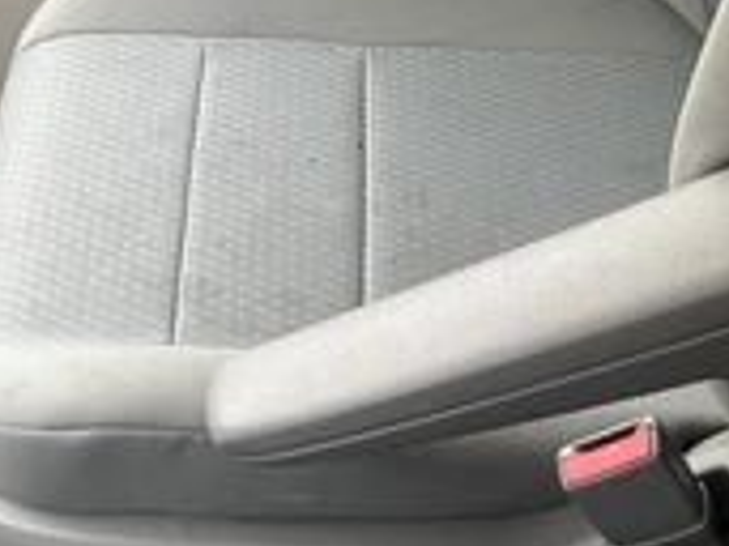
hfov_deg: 26.6
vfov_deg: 20.5
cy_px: 619
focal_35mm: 68
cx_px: -47
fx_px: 1431
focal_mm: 3
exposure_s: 1/122
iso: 40
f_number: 1.8
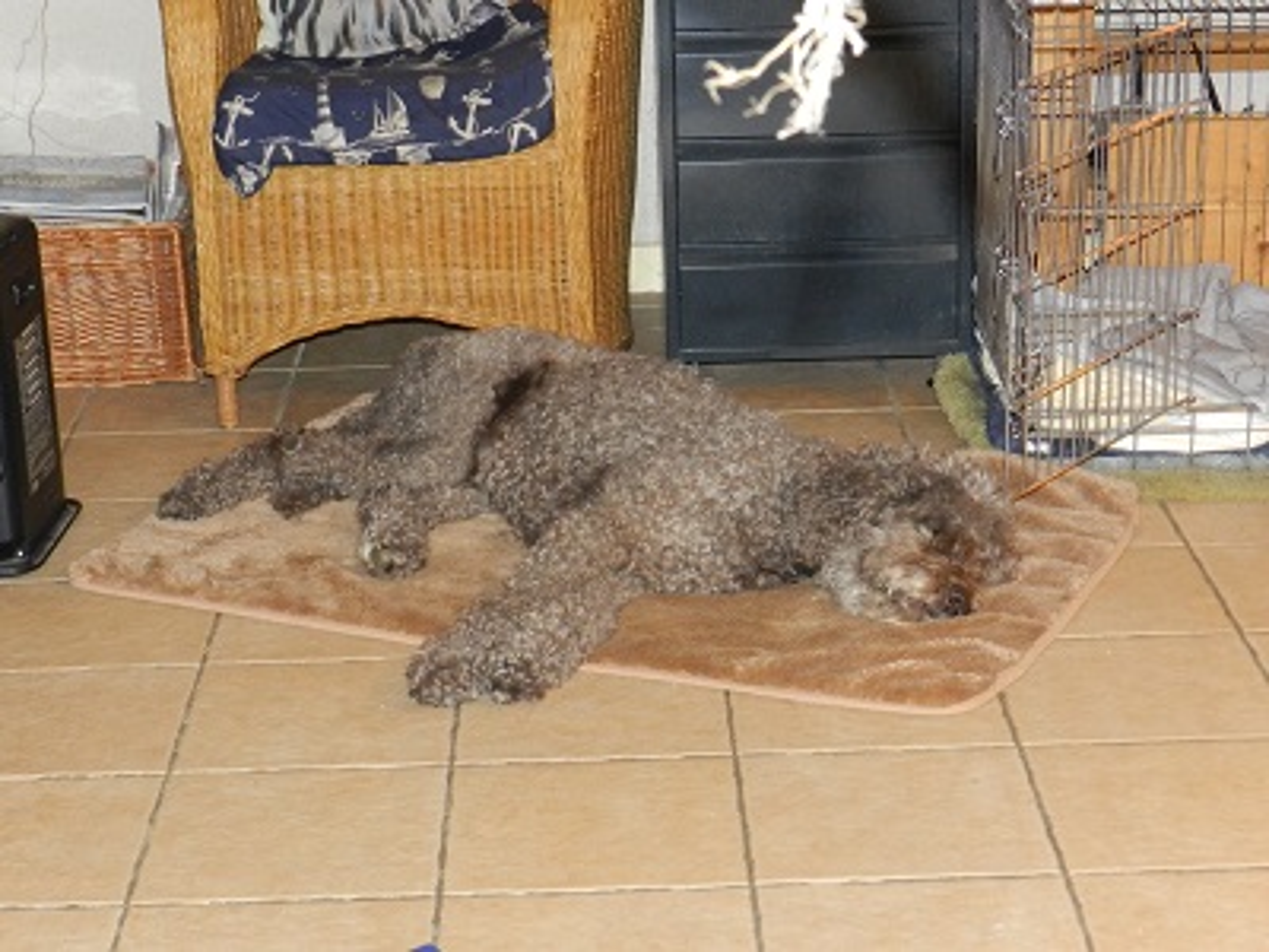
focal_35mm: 76
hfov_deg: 25.7
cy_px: 476
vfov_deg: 19.4
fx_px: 2786
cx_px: 634
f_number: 4.8
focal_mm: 13.5
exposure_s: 1/8
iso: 800
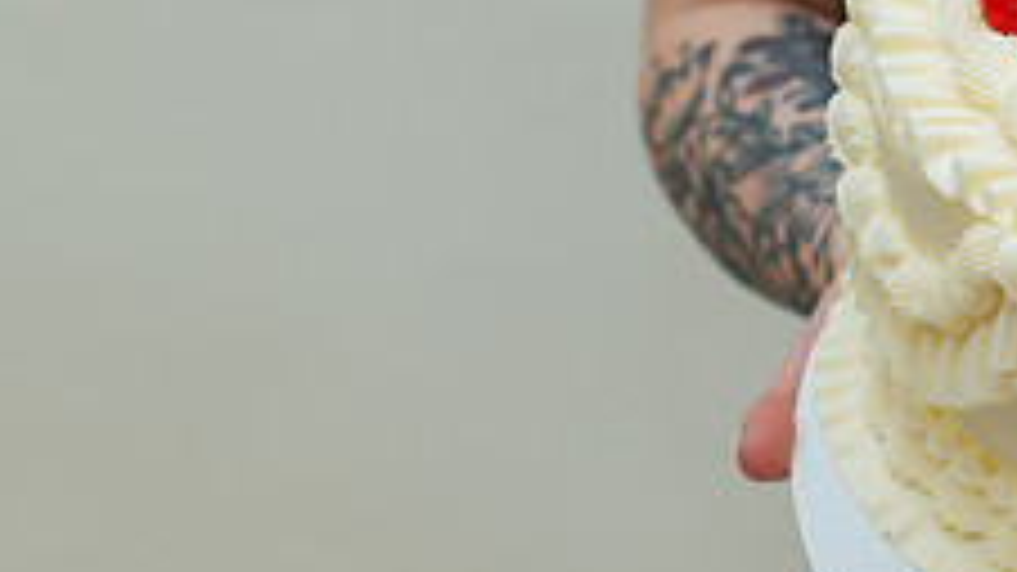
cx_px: 1276
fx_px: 2858
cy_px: 151
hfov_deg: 18.9
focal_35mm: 106
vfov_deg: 11.4
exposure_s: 1/160
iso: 360
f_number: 3.2
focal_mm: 35
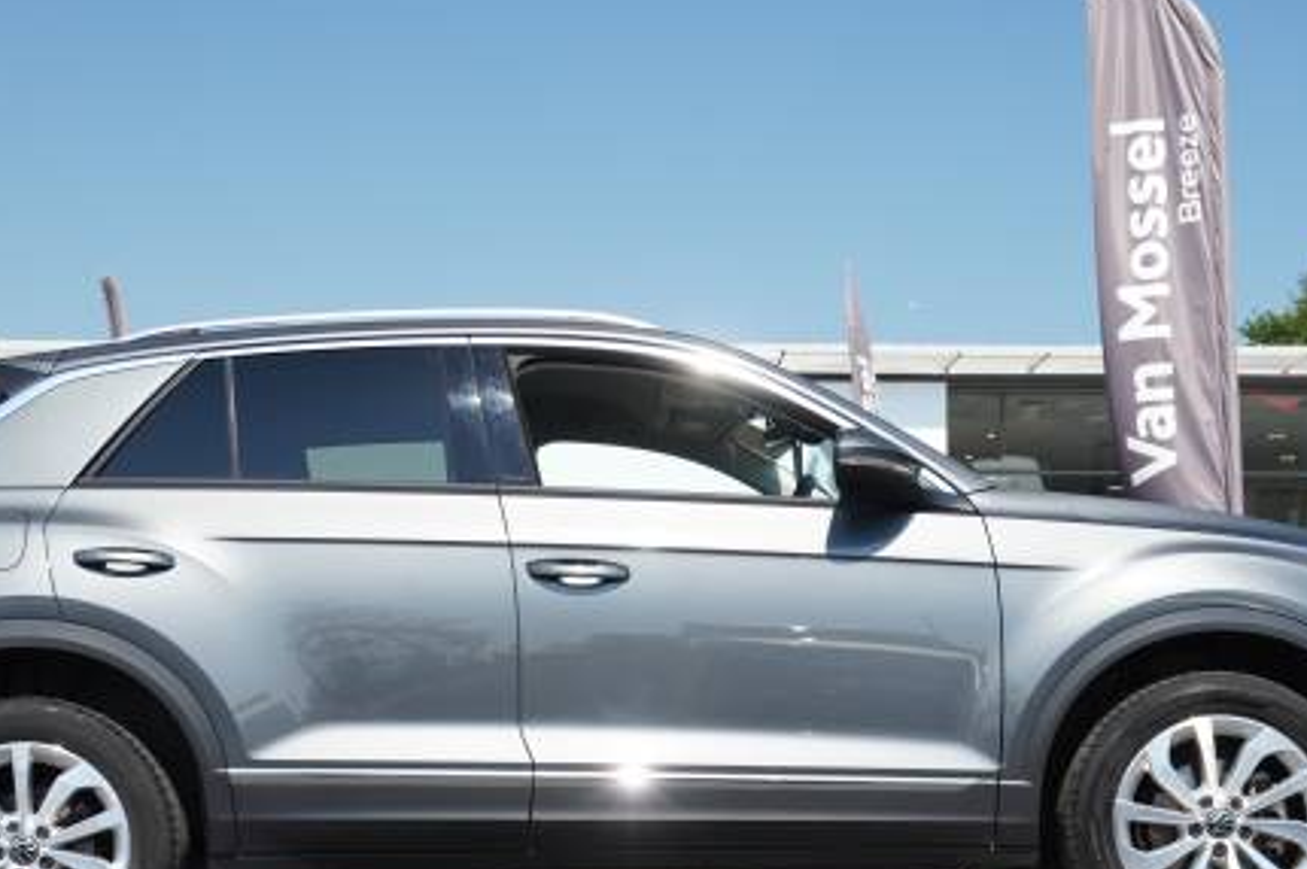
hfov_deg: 30.1
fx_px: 2431
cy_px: 632
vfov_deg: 20.2
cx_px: 617
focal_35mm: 67
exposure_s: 1/500
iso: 400
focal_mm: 30
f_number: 6.3
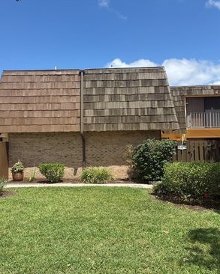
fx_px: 260
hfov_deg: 45.8
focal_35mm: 32
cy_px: 136
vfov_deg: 55.6
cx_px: 103
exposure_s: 1/4167
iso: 80
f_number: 1.78
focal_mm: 6.76
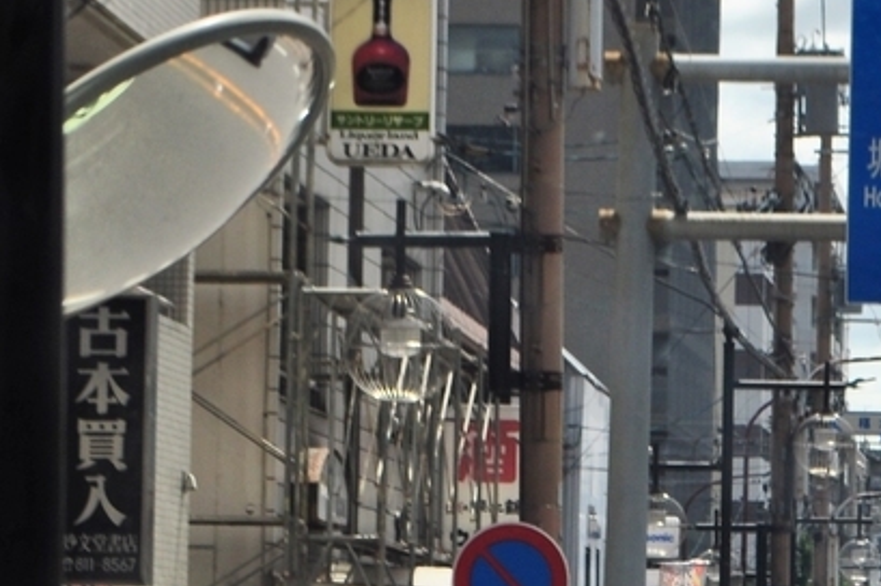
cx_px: 1086
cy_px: 382
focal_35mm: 211
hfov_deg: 9.6
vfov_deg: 6.5
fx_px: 5159
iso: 200
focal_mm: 48
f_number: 10
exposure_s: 1/250
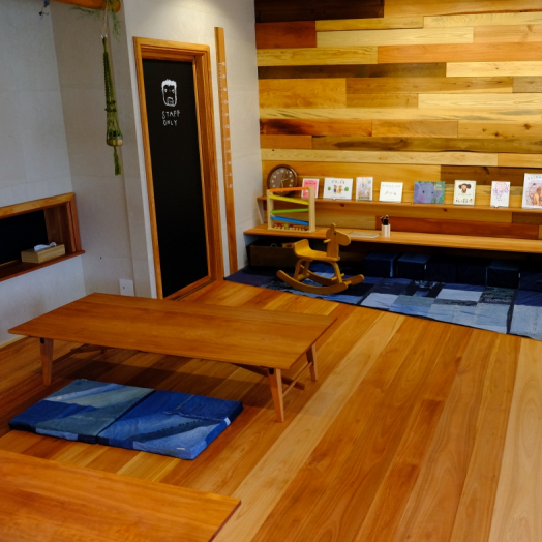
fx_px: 620
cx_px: 349
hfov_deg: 46.7
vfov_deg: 47.2
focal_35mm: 35
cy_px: 269
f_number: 2.8
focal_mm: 18
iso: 1600
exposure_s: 1/140
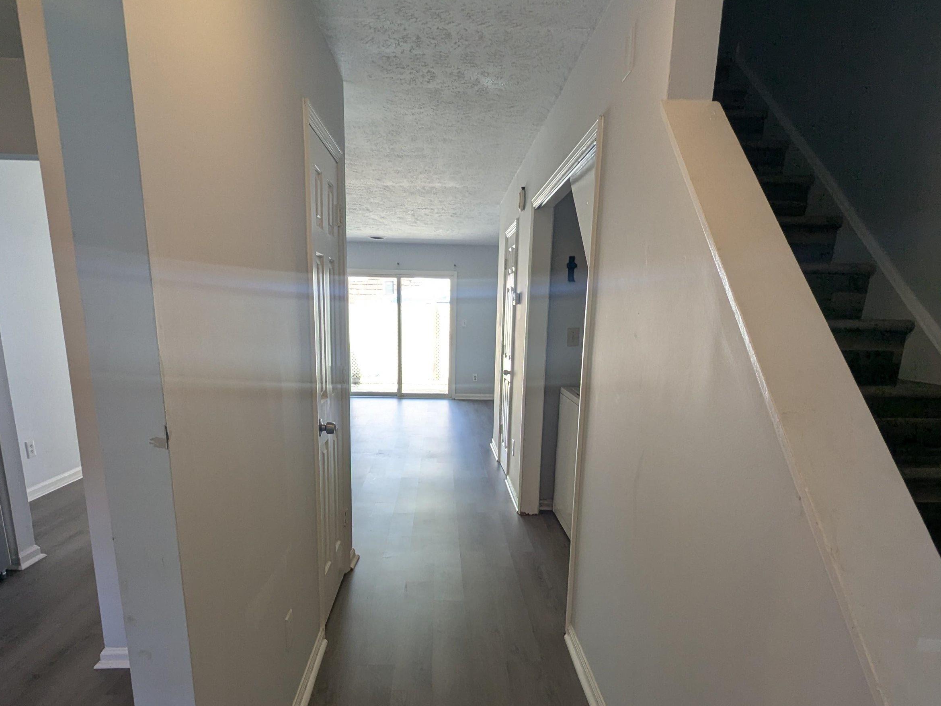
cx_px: 473
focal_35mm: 21
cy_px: 455
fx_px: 571
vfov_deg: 62.3
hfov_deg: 79.0
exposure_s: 1/146
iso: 105
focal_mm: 2.35
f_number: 2.2
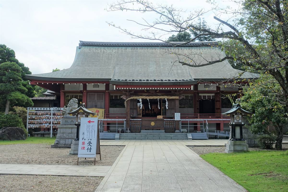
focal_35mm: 47
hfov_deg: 41.9
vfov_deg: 28.6
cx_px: 144
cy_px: 96
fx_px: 376
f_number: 4
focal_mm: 17.06
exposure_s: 1/100
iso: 125
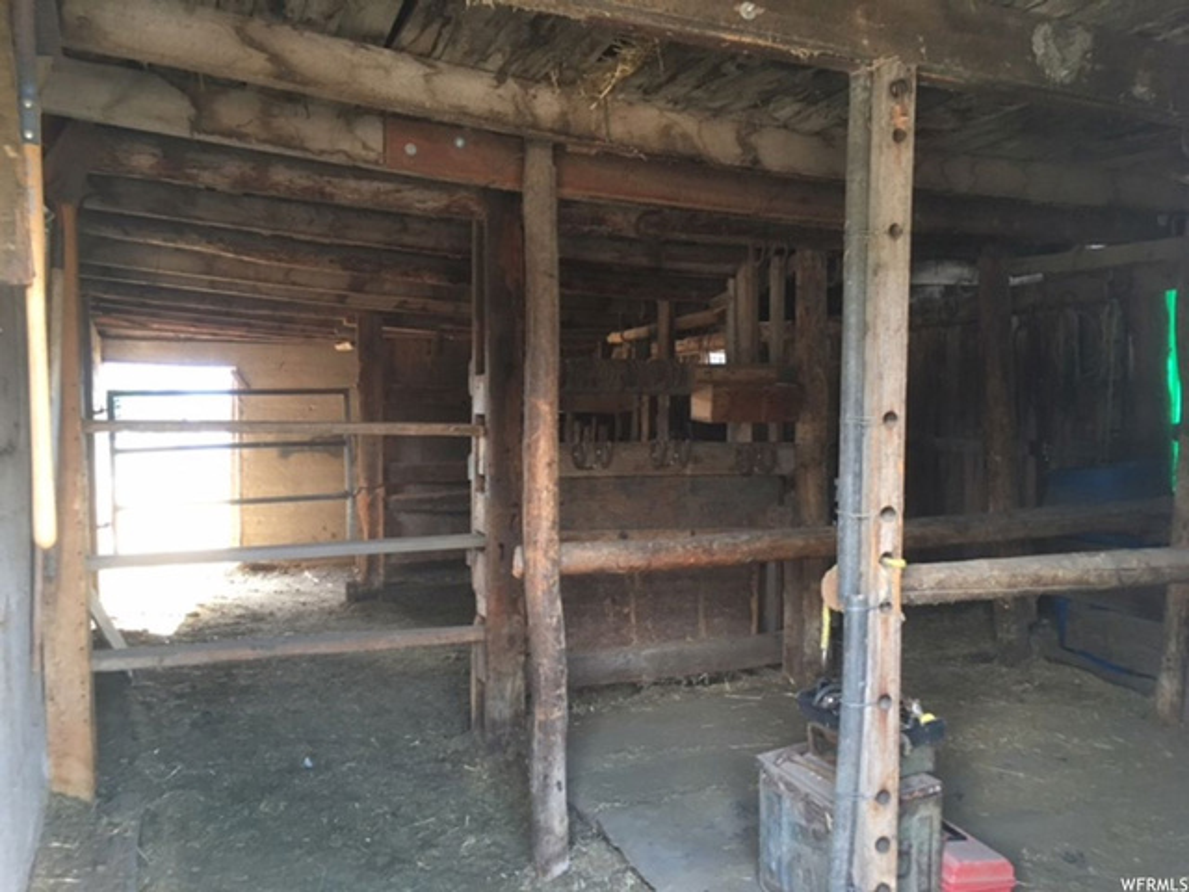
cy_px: 446
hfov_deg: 61.7
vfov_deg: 48.2
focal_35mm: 29
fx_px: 996
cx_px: 594
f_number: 2.2
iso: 100
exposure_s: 1/30
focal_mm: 4.15
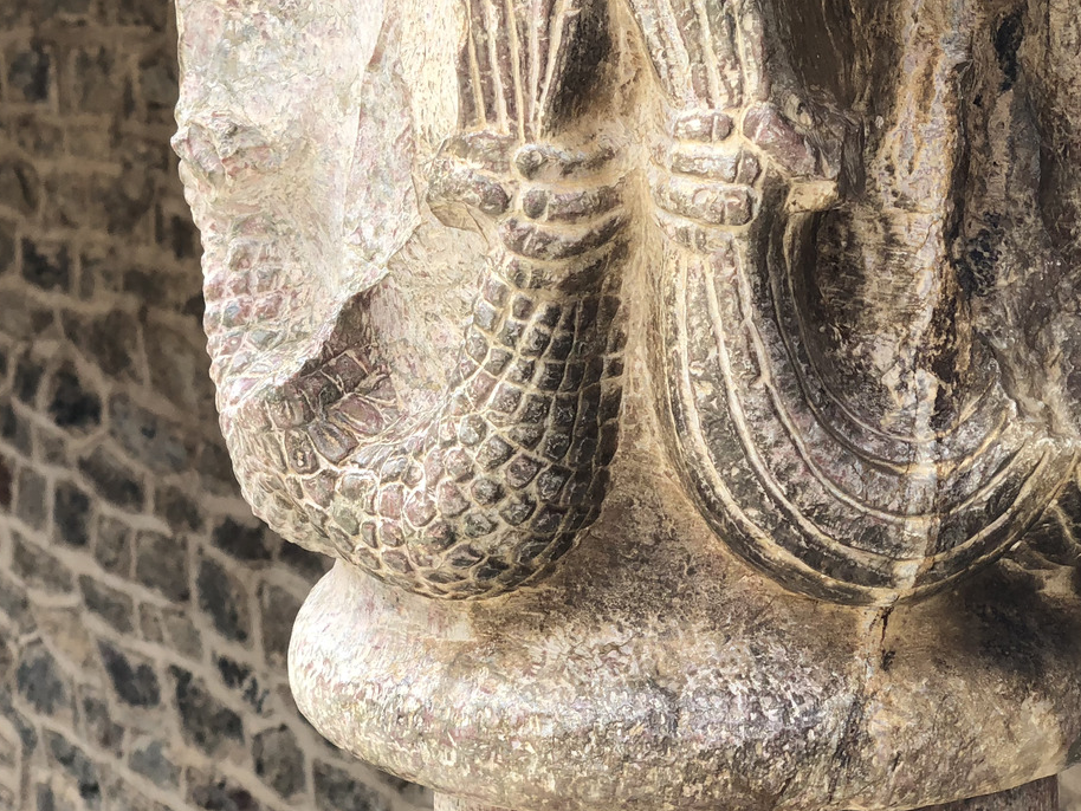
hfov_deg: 21.5
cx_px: 692
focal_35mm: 91
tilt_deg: -3.6
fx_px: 2843
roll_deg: +1.8
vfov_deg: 16.1
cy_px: 160
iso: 16
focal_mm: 6
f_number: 2.4
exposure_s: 1/149
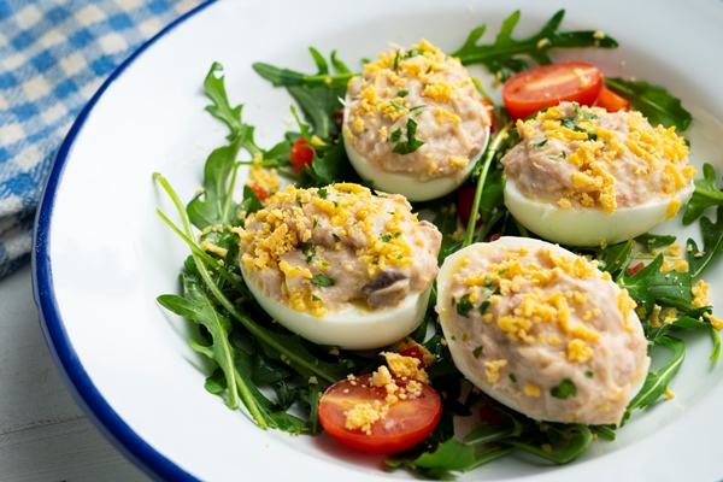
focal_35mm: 52
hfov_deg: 38.2
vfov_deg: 26.0
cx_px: 362
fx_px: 1044
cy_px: 241
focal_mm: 35
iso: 250
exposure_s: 1/8
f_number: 5
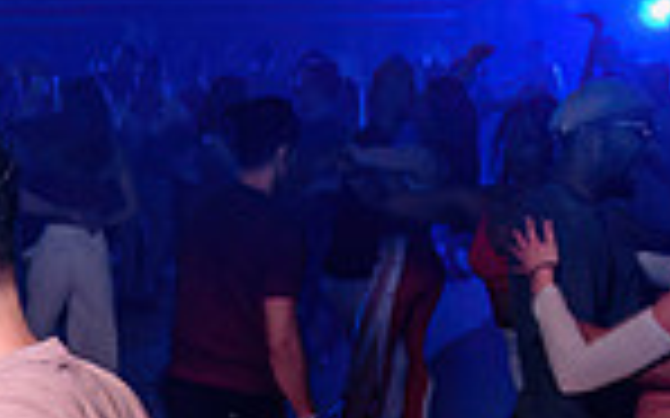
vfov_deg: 12.2
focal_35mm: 101
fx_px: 1844
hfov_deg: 19.5
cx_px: -121
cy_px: 658
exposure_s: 1/60
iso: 800
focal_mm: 24
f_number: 2.8
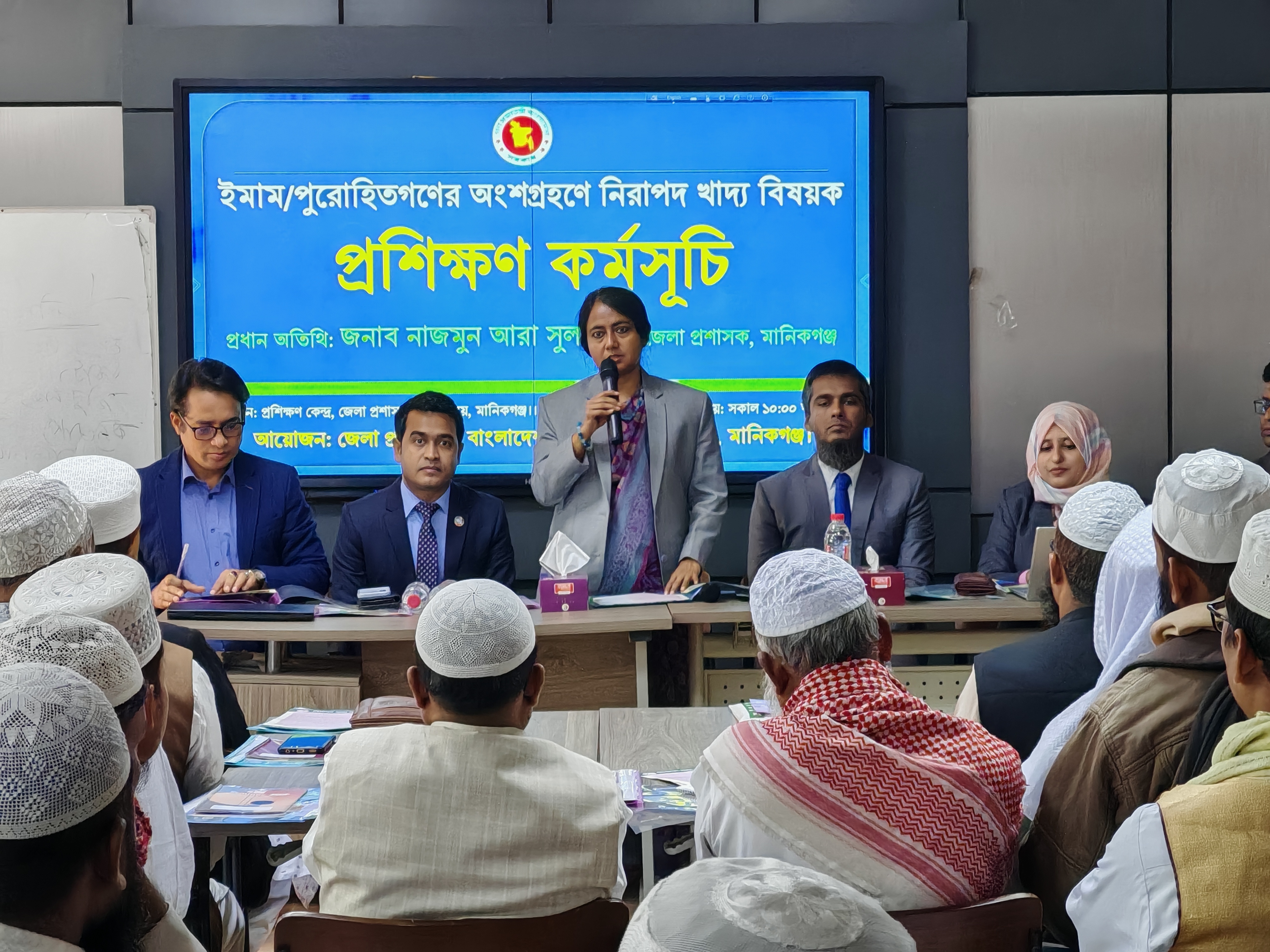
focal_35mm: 101
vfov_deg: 14.6
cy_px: 476
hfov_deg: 19.4
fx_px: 3706
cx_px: 635
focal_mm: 8.67
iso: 320
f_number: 2.4
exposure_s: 1/33
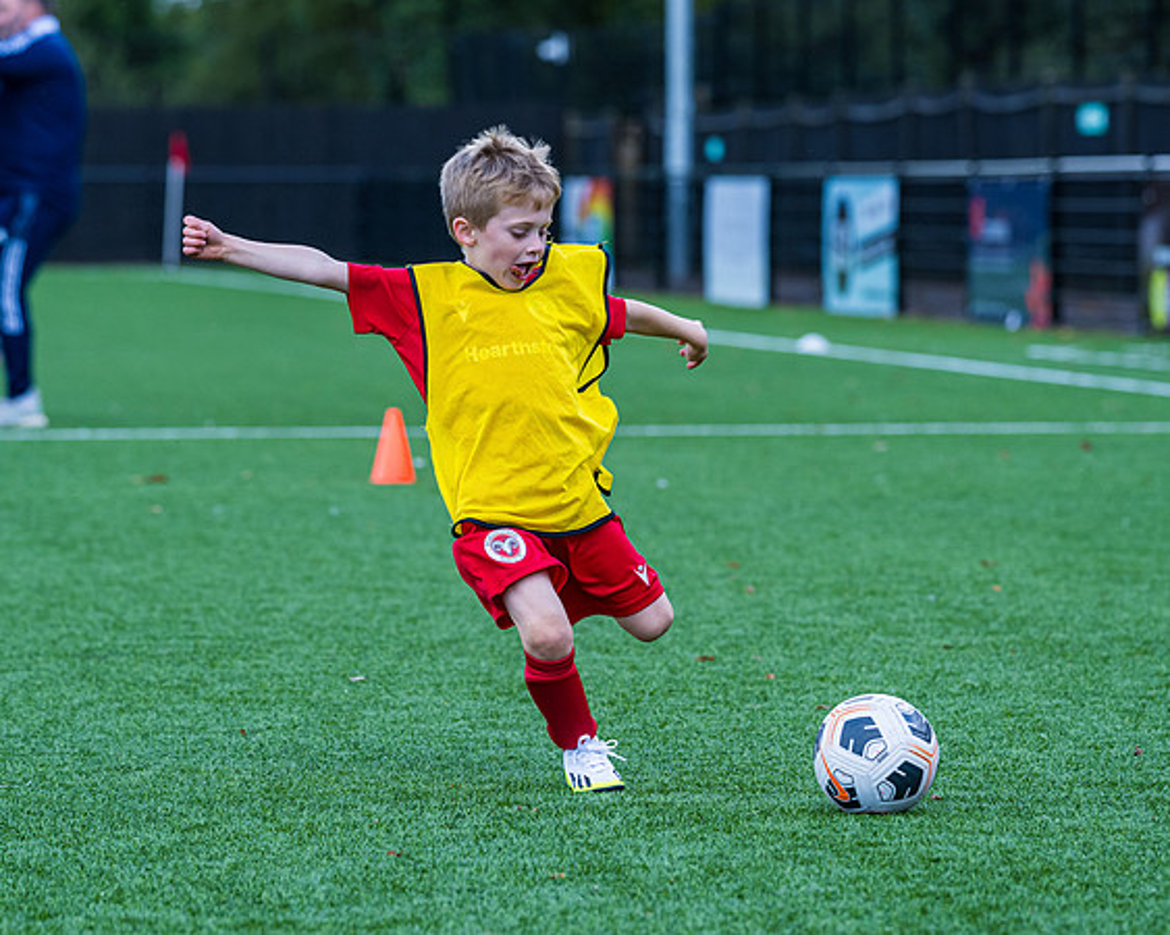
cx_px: 569
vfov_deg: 7.7
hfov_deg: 9.6
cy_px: 493
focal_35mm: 201
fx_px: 6966
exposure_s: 1/800
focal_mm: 135
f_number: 4
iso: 400
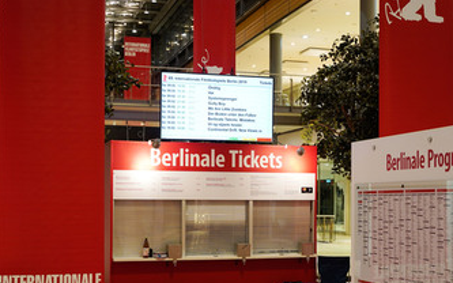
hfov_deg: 35.0
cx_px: 261
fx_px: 716
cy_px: 180
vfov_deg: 22.3
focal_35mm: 58
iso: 1600
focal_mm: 42
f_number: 4
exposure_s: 1/60
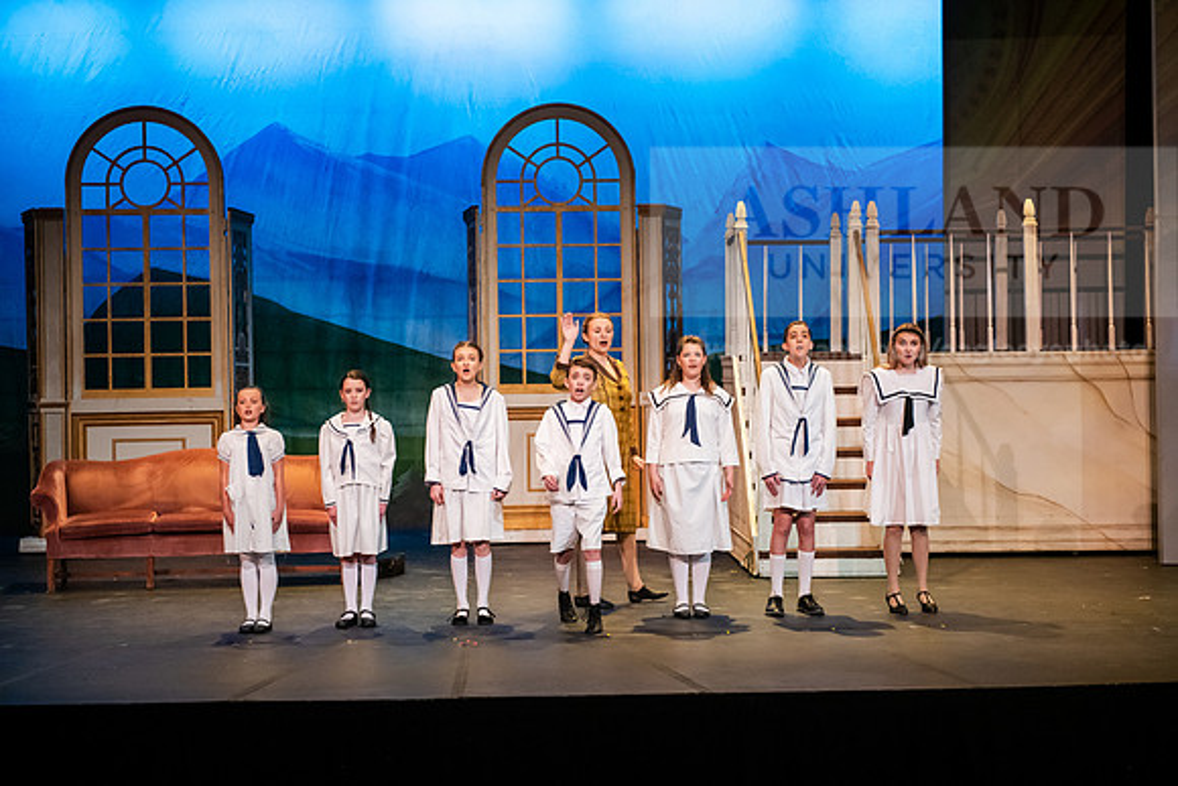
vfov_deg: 19.5
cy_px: 393
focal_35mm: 70
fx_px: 2291
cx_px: 589
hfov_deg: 28.8
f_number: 3.2
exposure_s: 1/200
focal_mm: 70
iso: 3200
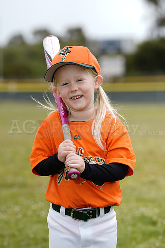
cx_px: 82
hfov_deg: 7.3
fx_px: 1292
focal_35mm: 188
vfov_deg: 10.9
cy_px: 124
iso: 50
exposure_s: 1/250
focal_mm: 188
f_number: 5.6
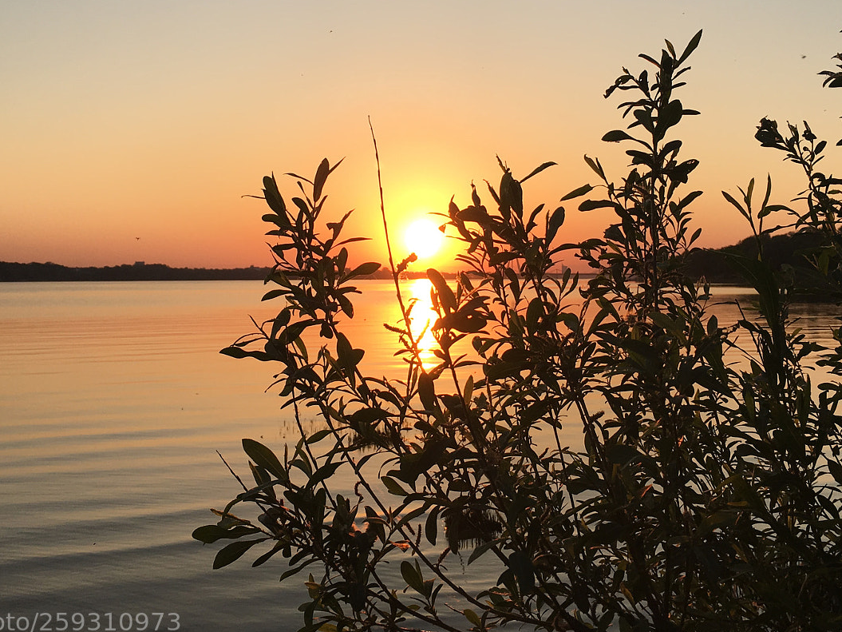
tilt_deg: +4.4
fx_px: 1070
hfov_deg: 42.9
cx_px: 401
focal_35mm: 44
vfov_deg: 32.6
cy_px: 205
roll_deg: +1.3
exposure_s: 1/785
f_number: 2.2
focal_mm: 4.15
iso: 25
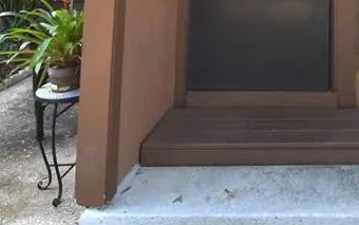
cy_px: -120
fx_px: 450
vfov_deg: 22.5
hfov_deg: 38.5
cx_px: 360
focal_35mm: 46
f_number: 7.1
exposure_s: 1/200
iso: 800
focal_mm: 10
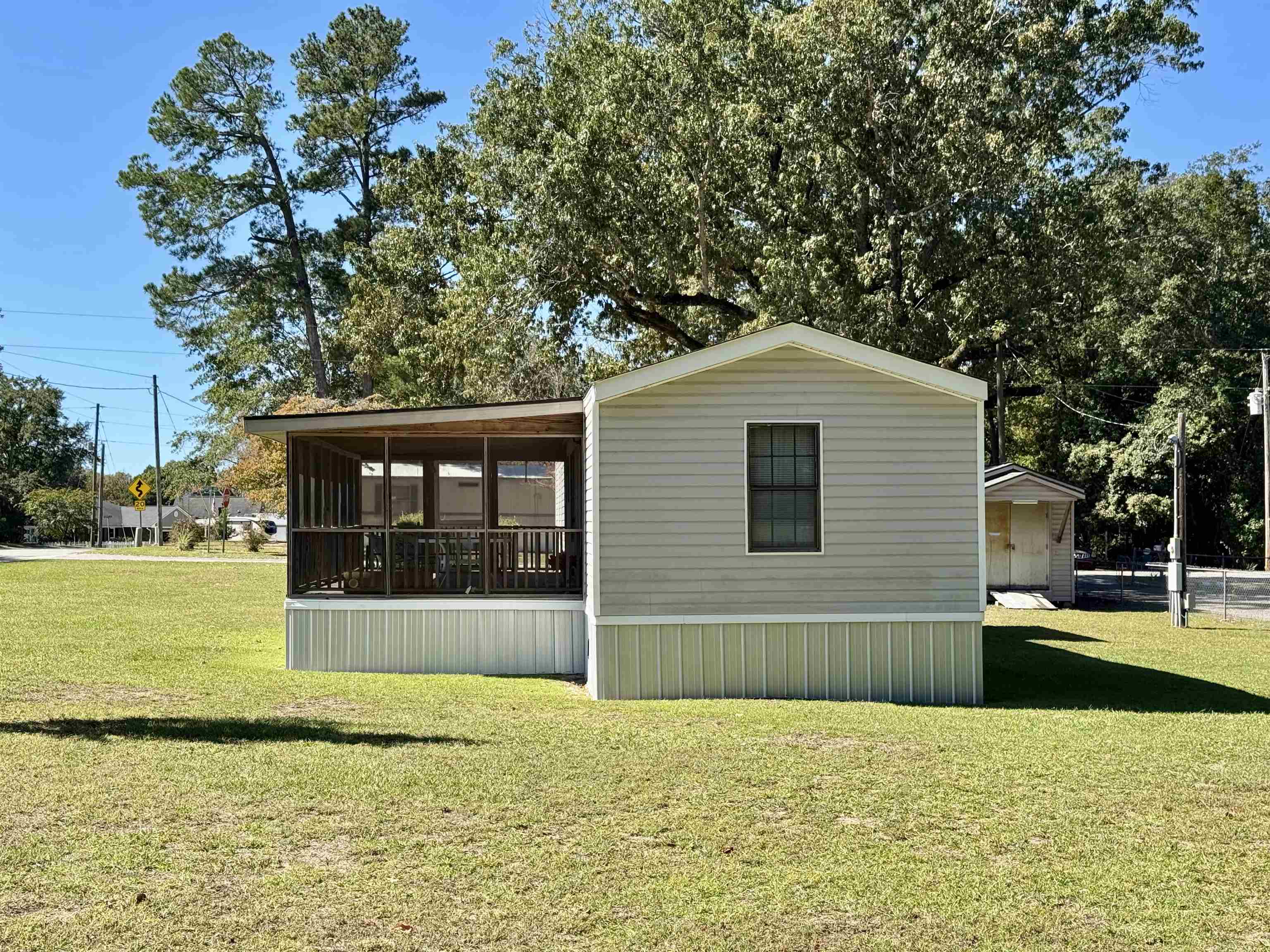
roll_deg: -0.6
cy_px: 476
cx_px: 635
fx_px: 1761
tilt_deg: +1.6
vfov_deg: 30.3
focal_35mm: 48
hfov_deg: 39.7
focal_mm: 6.76
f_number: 1.78
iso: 64
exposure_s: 1/2045
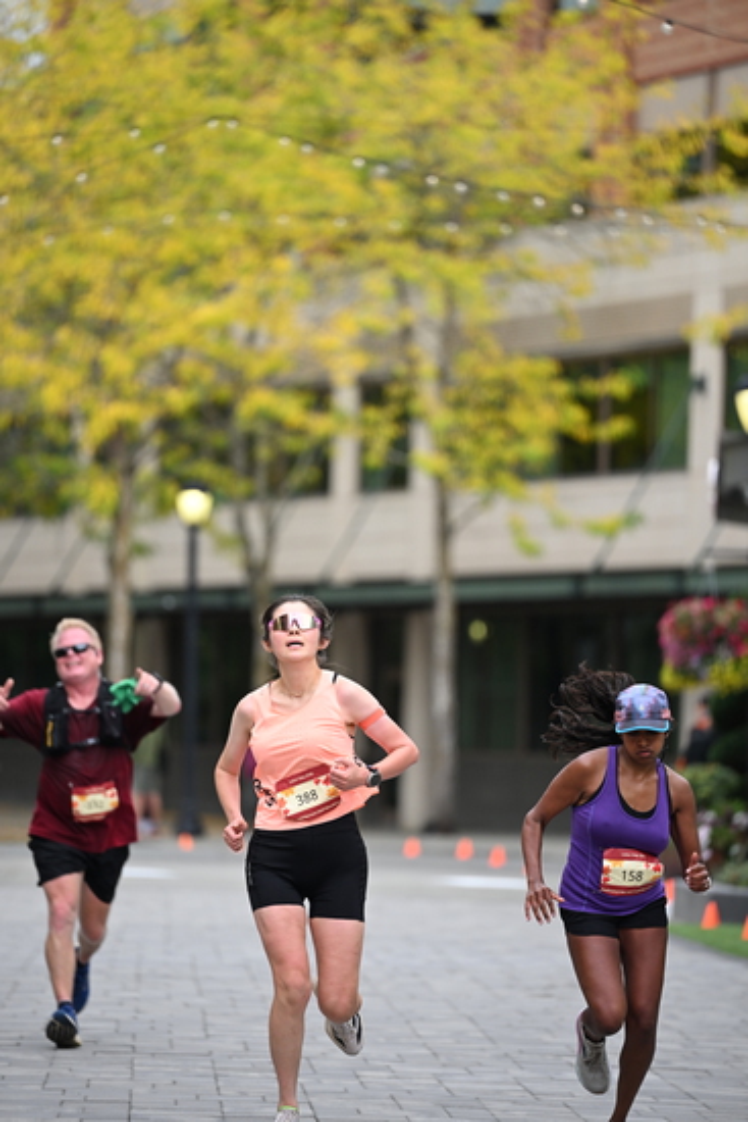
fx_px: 5917
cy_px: 561
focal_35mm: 190
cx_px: 374
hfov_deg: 7.2
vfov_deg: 10.8
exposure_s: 1/2000
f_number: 2.8
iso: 640
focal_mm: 190
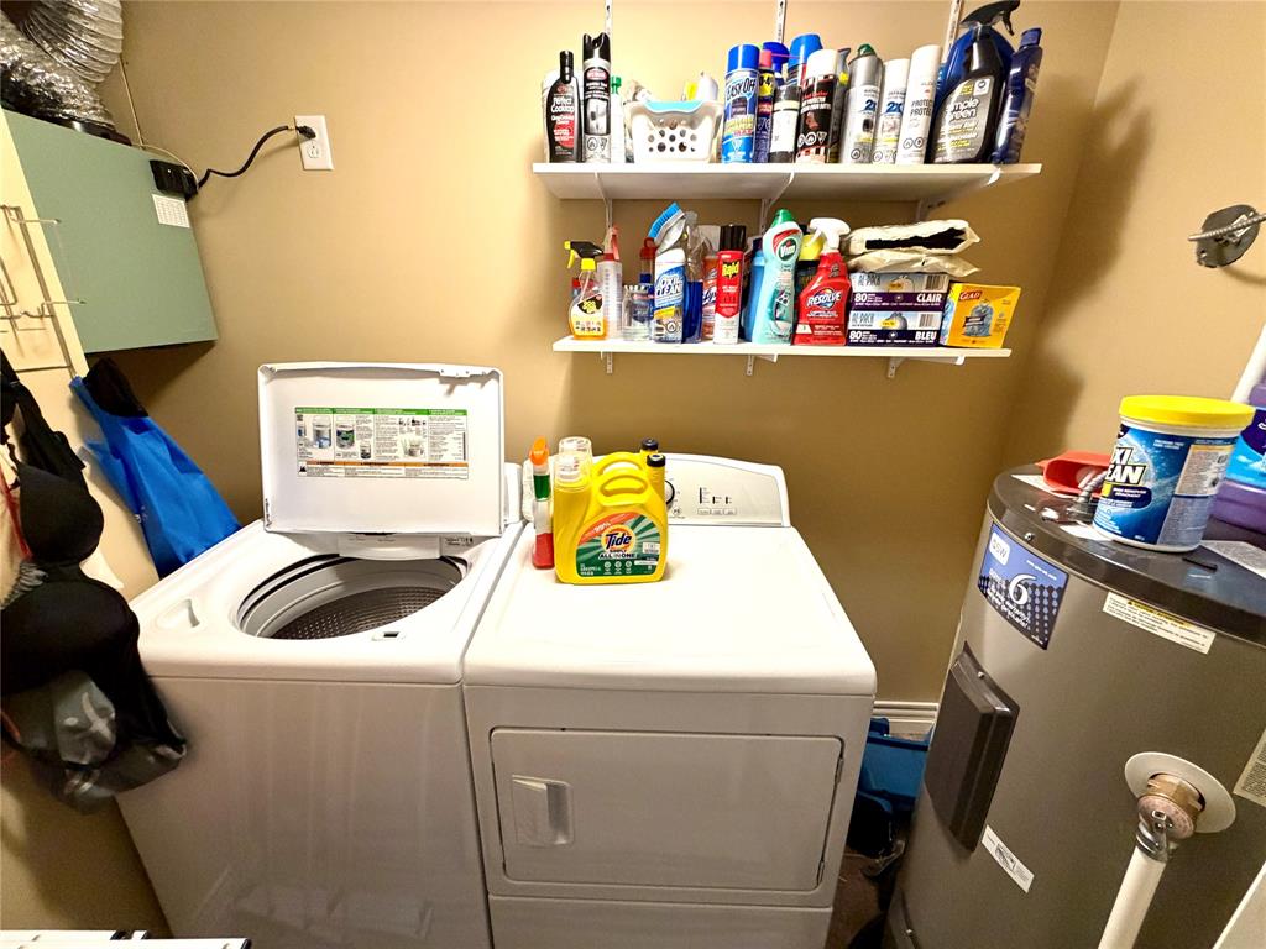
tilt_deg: -19.4
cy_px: 474
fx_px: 512
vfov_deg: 85.7
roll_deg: +0.1
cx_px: 633
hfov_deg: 102.1
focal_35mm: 14
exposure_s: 1/60
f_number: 2.2
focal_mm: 2.22
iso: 400
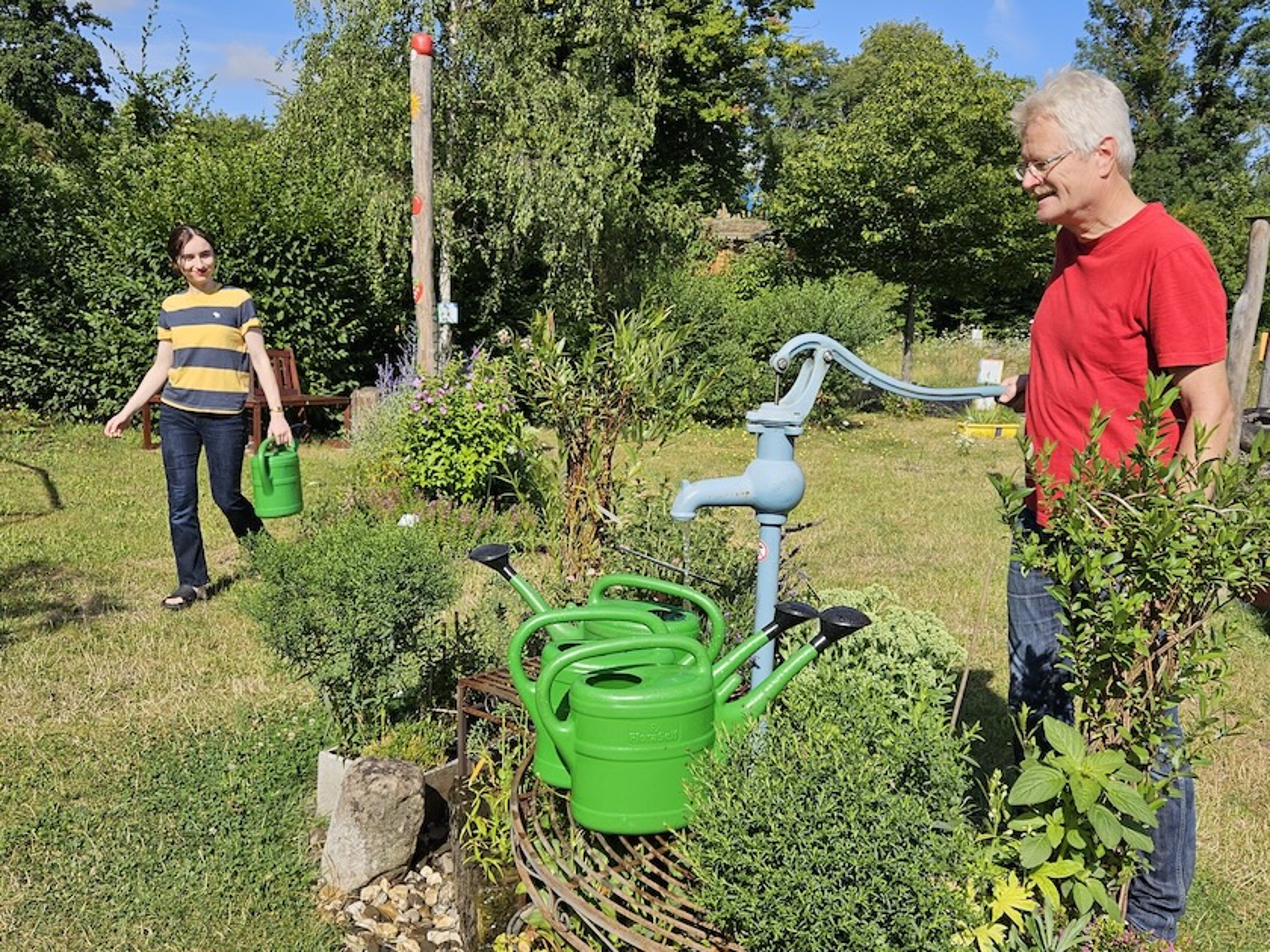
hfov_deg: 73.9
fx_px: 844
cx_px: 635
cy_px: 476
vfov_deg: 58.9
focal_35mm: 23
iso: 25
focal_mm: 5.4
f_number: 1.8
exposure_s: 1/3945
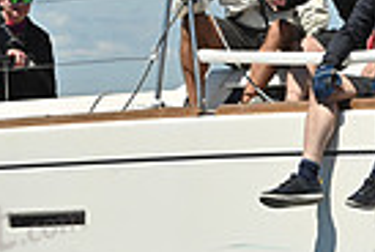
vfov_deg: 3.8
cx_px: 230
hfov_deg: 5.7
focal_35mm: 363
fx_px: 3789
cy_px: 78
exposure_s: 1/1000
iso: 320
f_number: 14
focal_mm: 86
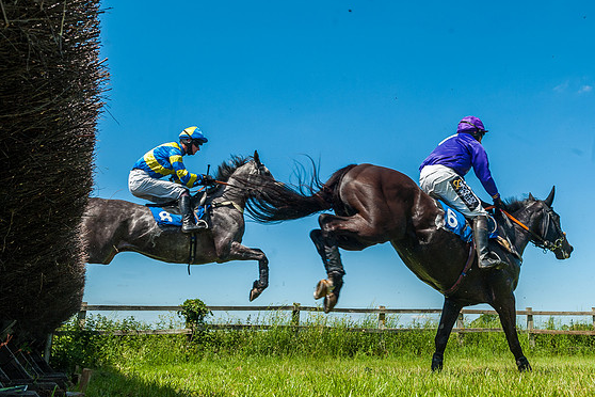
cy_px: 172
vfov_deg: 34.2
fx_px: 645
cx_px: 392
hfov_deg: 48.8
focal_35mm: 39
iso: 400
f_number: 8
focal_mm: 29
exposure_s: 1/1000
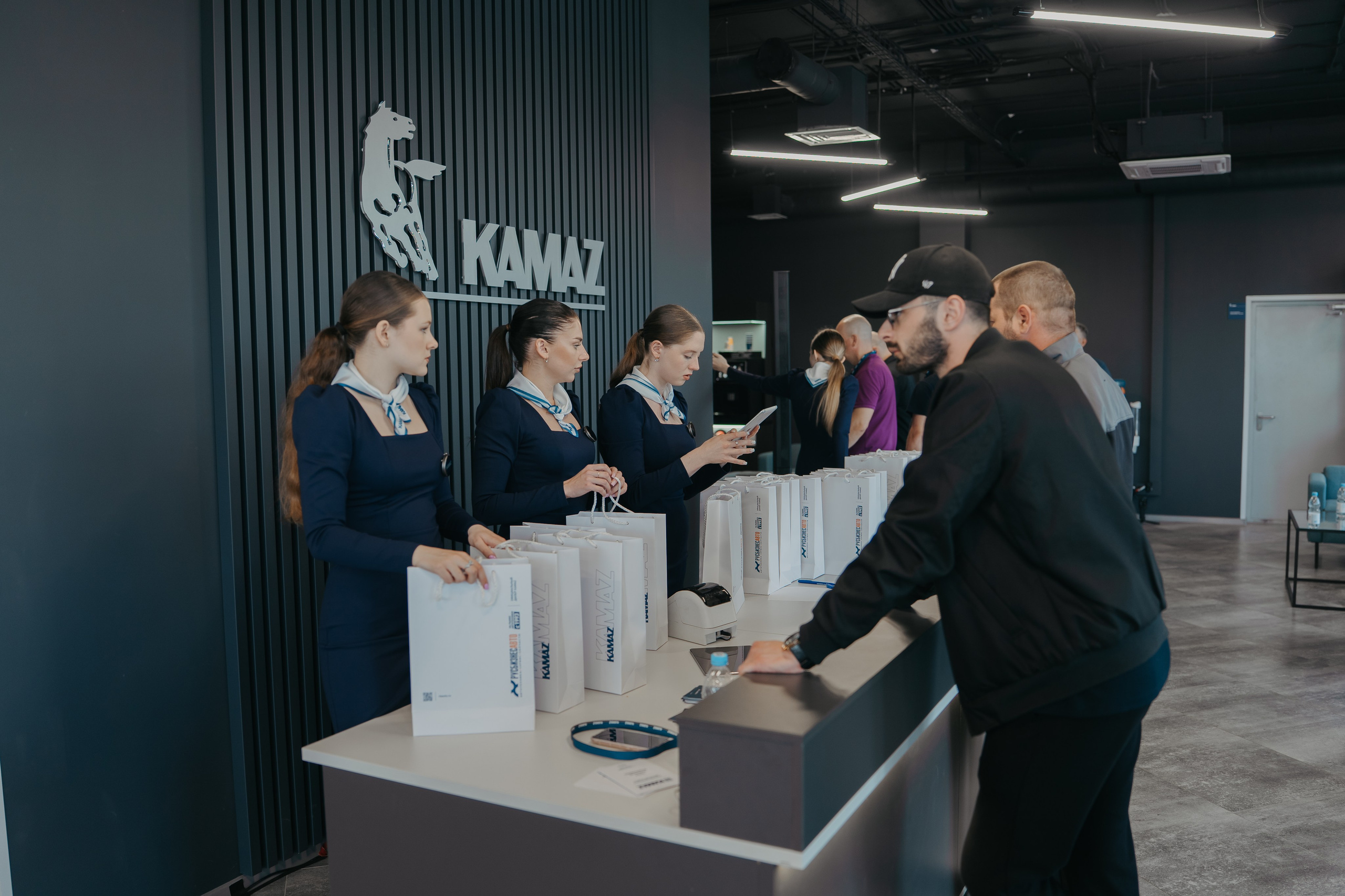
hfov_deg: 65.5
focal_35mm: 28
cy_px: 448
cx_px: 672
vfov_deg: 46.4
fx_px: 1046
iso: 100
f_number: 2
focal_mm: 28
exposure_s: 1/100
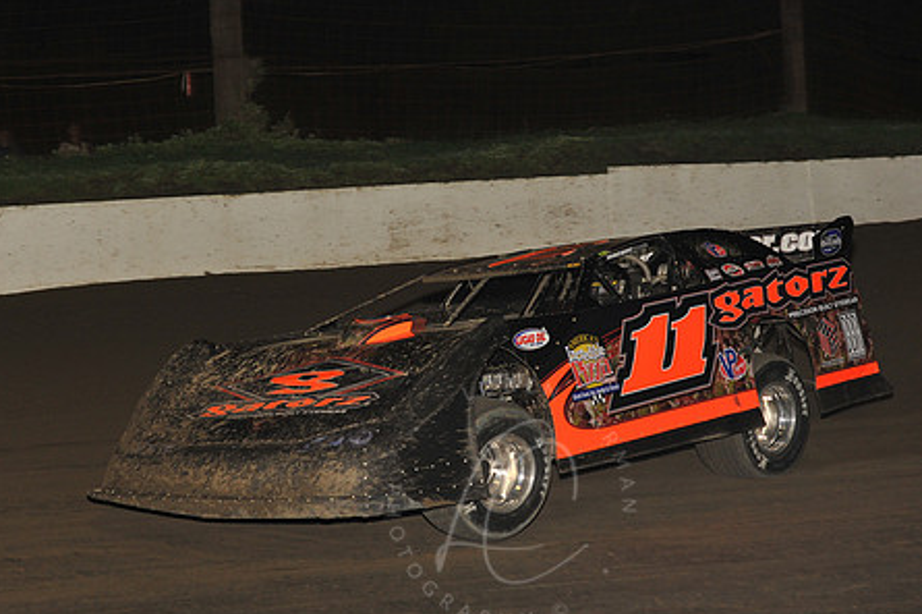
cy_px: 311
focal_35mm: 137
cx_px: 510
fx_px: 3506
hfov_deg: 15.0
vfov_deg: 10.0
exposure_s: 1/320
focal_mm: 105
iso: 1000
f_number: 6.3
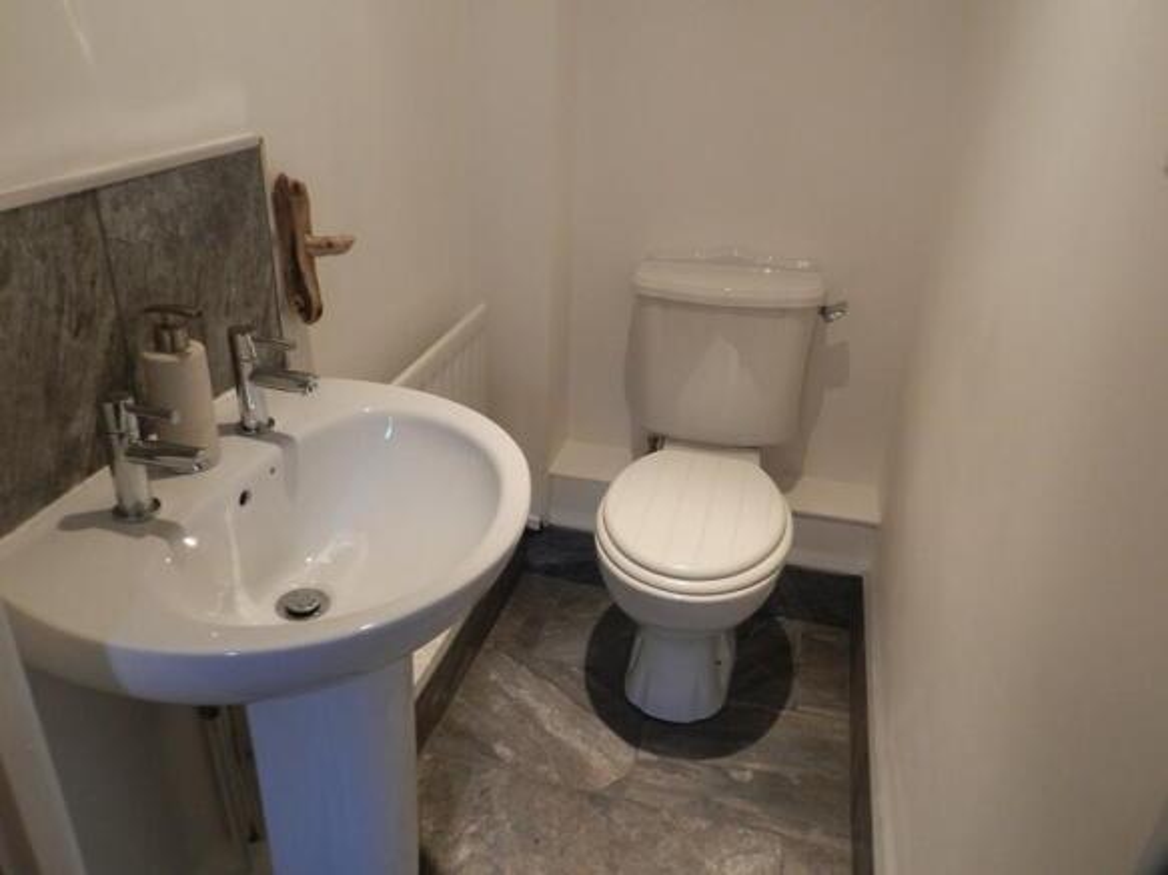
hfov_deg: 69.4
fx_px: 843
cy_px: 438
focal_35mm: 25
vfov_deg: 54.9
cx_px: 584
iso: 400
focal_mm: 4.5
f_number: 3.5
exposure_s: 1/30
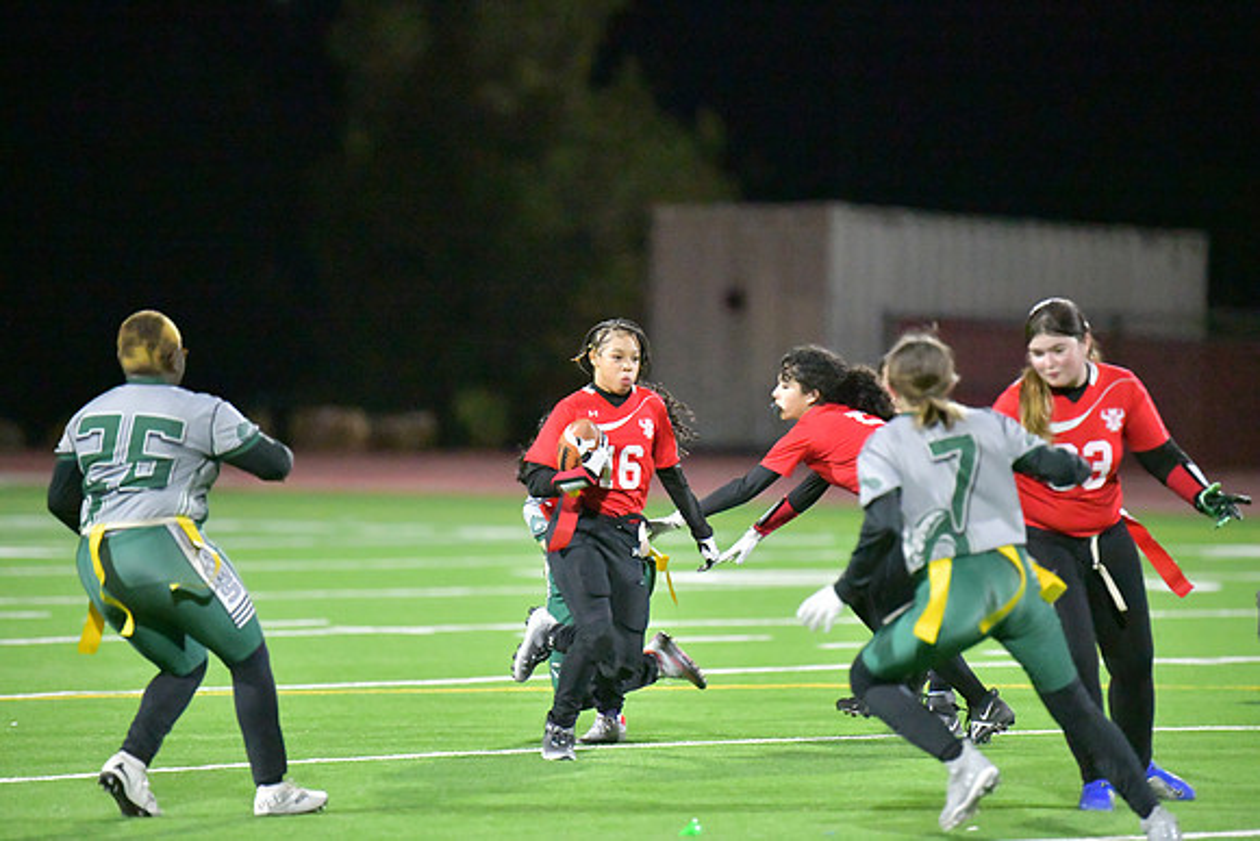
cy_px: 420
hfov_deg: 6.9
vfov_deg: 4.6
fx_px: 10502
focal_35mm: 300
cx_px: 630
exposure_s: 1/2500
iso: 25600
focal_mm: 300
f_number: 2.8
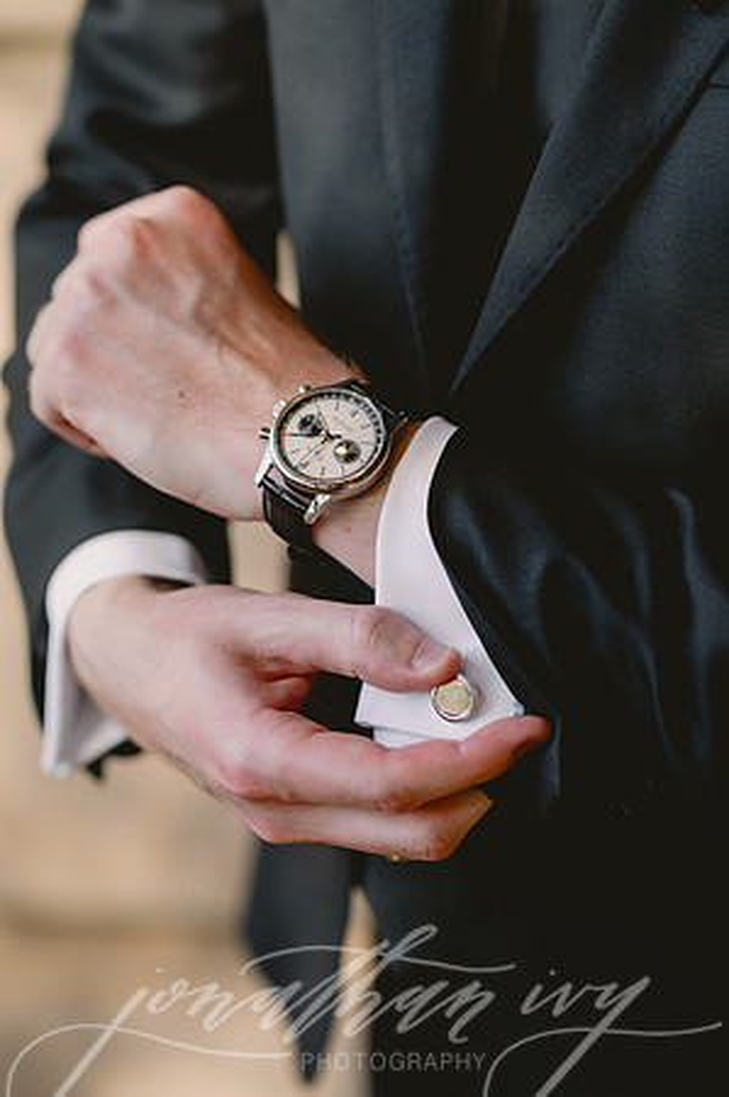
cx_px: 364
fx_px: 2588
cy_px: 548
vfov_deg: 23.9
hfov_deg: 16.0
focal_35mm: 85
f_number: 2.5
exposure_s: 1/200
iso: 80
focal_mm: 85
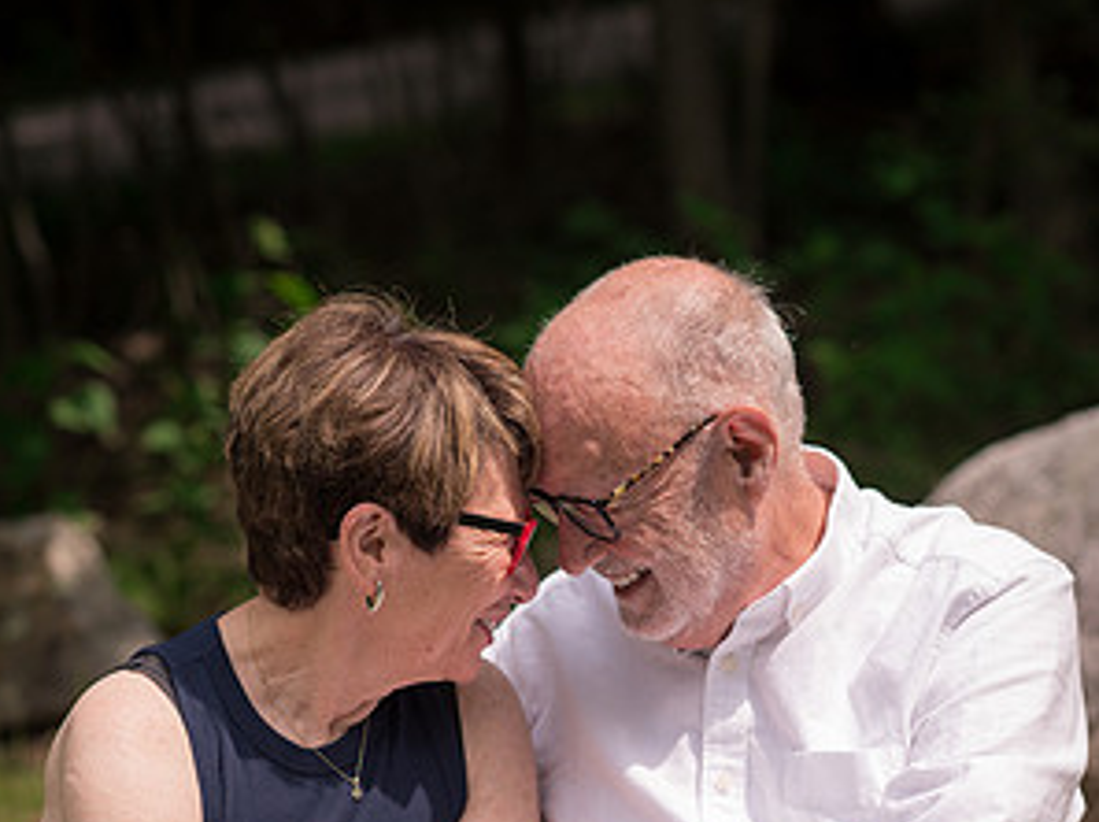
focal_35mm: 124
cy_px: 792
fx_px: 3932
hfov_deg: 15.9
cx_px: 548
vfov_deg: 11.8
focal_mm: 85
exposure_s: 1/2000
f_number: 3.2
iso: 200
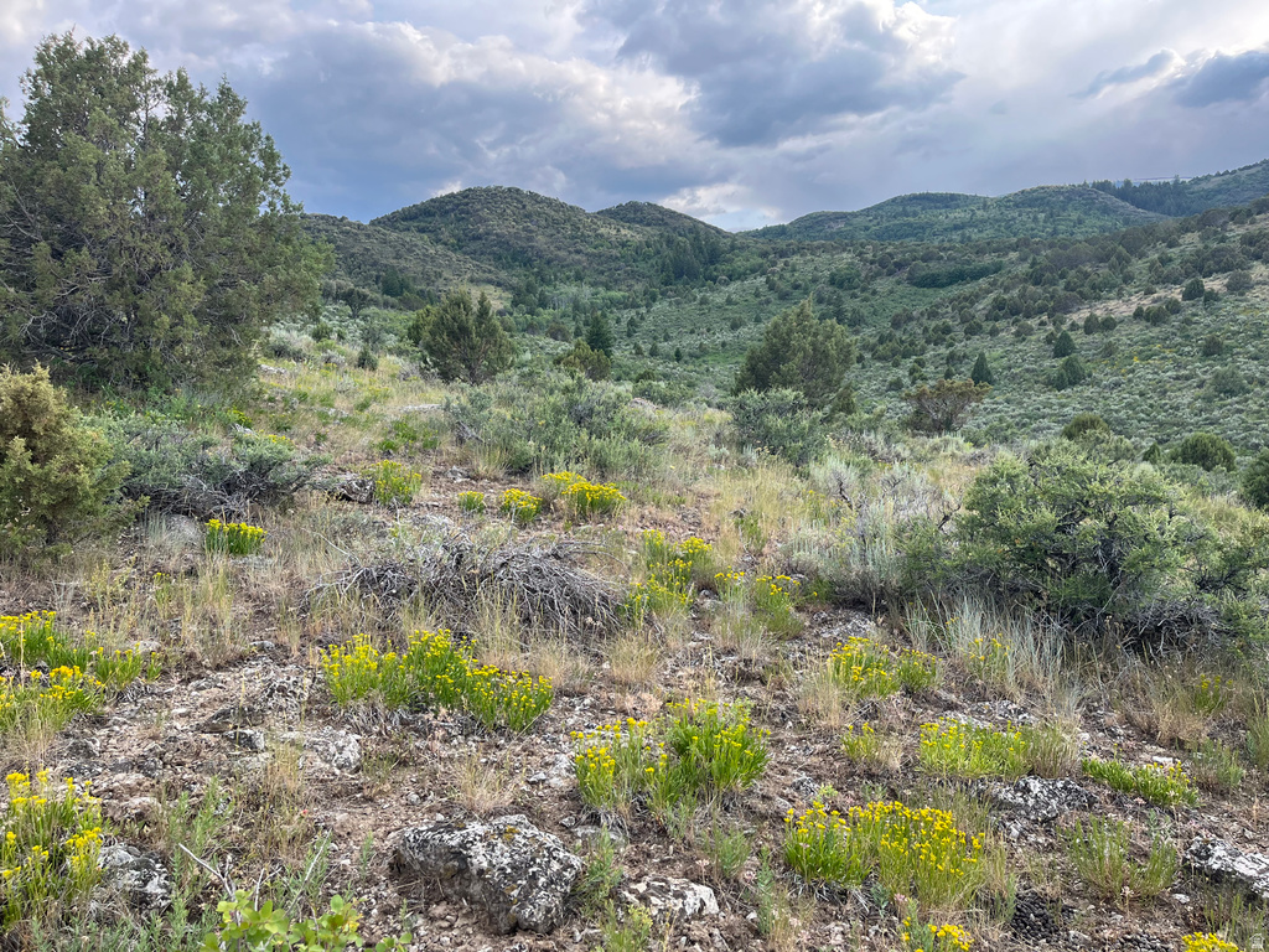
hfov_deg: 67.3
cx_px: 634
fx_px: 953
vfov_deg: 53.1
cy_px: 476
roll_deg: +3.5
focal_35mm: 26
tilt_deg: -6.9
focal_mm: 5.1
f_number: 1.6
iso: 50
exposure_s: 1/967
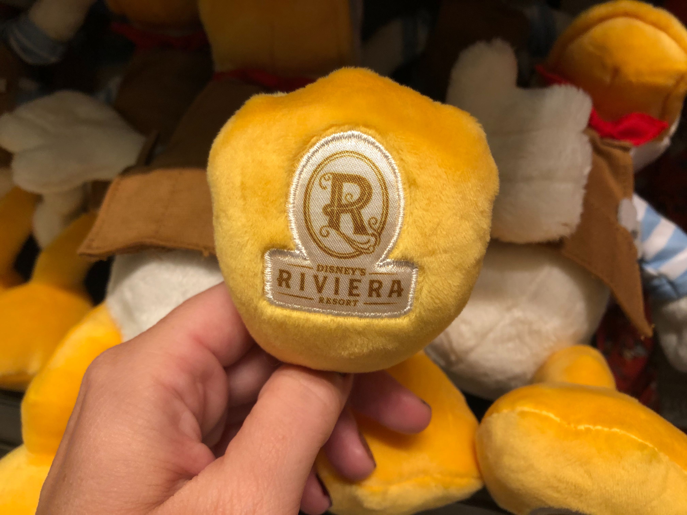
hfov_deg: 63.4
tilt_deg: -40.3
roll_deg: +2.6
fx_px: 556
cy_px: 258
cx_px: 344
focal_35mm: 28
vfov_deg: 49.7
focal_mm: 3.99
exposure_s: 1/20
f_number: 1.8
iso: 40
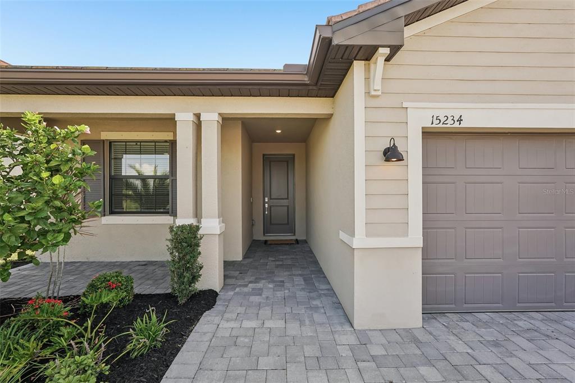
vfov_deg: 73.7
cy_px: 192
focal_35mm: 16
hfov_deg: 96.8
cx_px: 288
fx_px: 255
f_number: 8
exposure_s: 1/250
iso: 400
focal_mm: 16
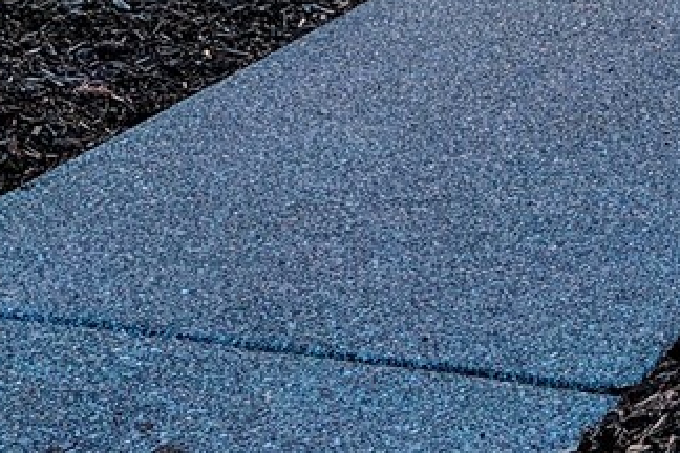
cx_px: 772
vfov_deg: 10.0
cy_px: -568
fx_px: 2323
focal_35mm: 123
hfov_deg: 16.1
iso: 23
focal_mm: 6.9
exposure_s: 1/1.45
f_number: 1.68
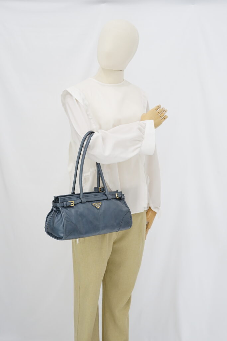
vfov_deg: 39.6
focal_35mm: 50
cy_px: 170
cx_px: 114
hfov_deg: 27.0
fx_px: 473
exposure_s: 1/10
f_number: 6.3
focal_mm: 50
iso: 640
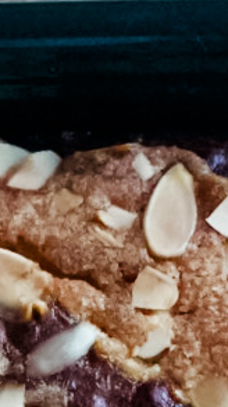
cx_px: 199
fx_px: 2373
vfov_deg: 9.4
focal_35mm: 221
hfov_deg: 5.5
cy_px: 689
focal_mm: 25.3
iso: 8000
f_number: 3.2
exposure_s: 1/1600
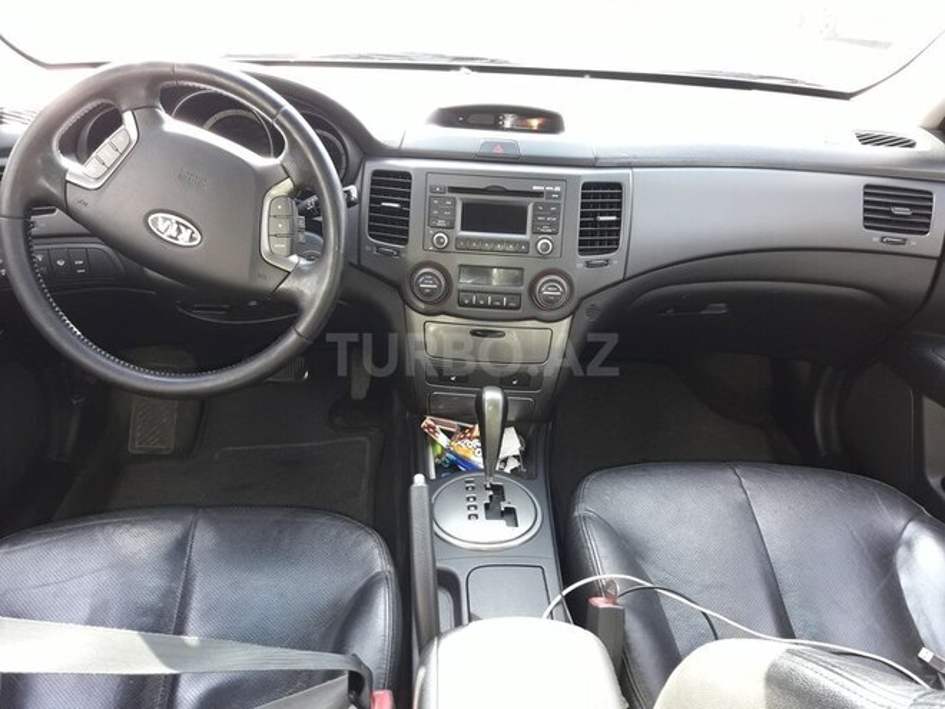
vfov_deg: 49.7
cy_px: 354
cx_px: 472
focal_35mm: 28
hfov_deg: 63.4
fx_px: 764
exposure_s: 1/33
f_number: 1.9
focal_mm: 3.7
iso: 50
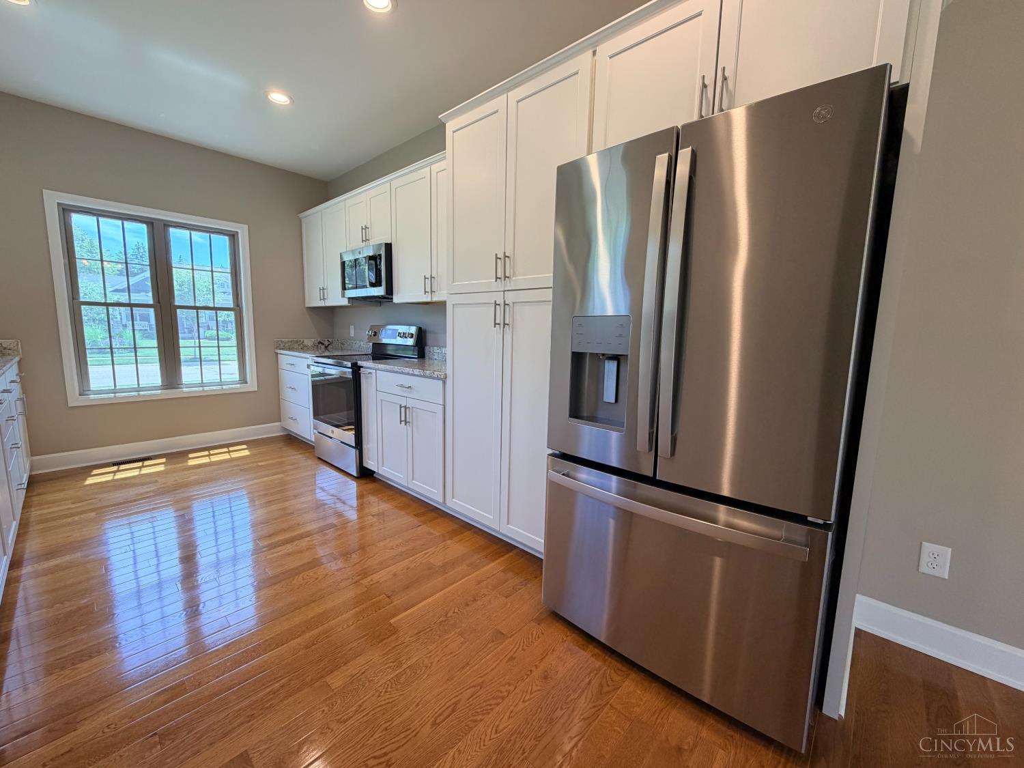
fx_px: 414
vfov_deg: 85.7
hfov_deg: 102.1
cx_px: 512
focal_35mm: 14
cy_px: 384
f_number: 2.2
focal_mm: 2.22
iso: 125
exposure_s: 1/121
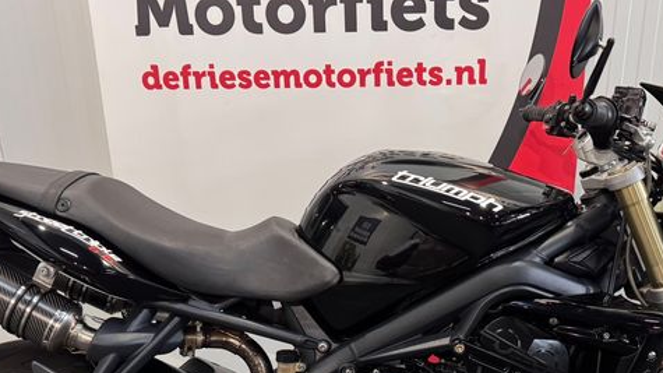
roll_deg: +1.6
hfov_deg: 46.3
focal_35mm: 44
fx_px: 773
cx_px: 367
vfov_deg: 26.2
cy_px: 339
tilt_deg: -25.2
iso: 400
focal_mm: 6.76
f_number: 1.78
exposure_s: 1/50
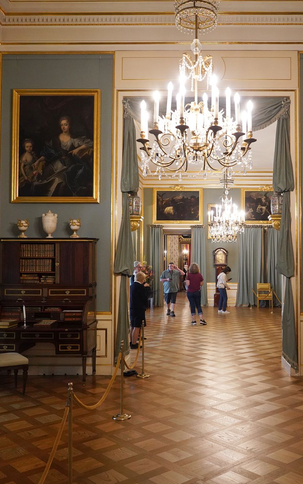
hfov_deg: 34.2
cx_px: 195
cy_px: 243
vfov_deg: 52.8
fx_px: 489
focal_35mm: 37
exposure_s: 1/80
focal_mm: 24
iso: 3200
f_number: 4.5
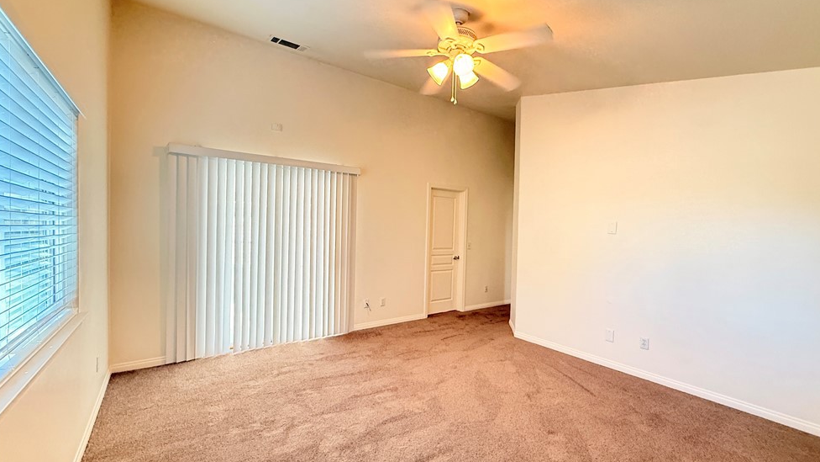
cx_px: 424
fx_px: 348
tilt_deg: -1.6
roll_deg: -1.6
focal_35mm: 16
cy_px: 236
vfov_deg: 67.1
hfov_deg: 99.3
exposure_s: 1/60
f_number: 2.2
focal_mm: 2.22
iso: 500
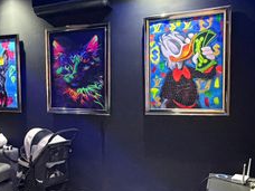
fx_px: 302
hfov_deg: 45.0
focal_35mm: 41
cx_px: 81
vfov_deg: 35.0
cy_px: 117
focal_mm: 2.22
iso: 1250
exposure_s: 1/40
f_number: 2.2
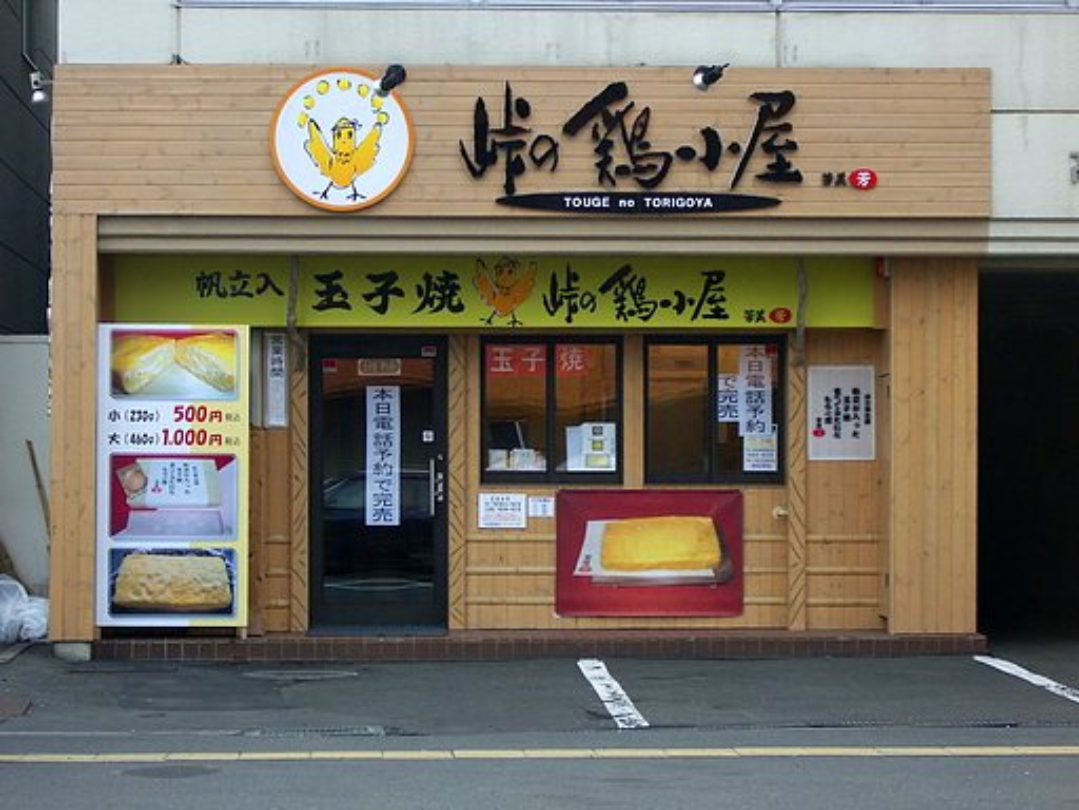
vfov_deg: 13.8
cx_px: 540
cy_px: 405
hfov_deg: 18.4
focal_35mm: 107
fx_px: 3335
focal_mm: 17.4
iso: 160
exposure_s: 1/100
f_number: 4.8
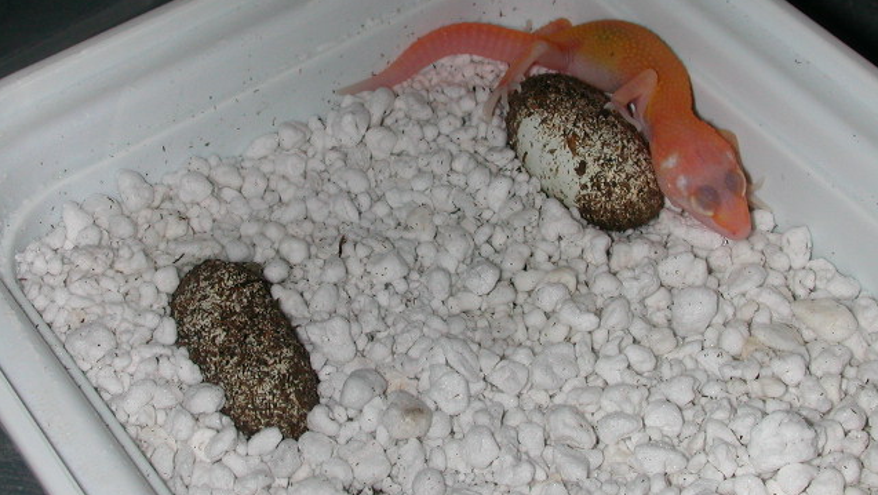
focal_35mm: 70
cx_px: 440
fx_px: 1630
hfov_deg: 30.1
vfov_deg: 17.3
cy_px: 234
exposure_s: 1/59.9
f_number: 5.9
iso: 100
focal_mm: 9.7
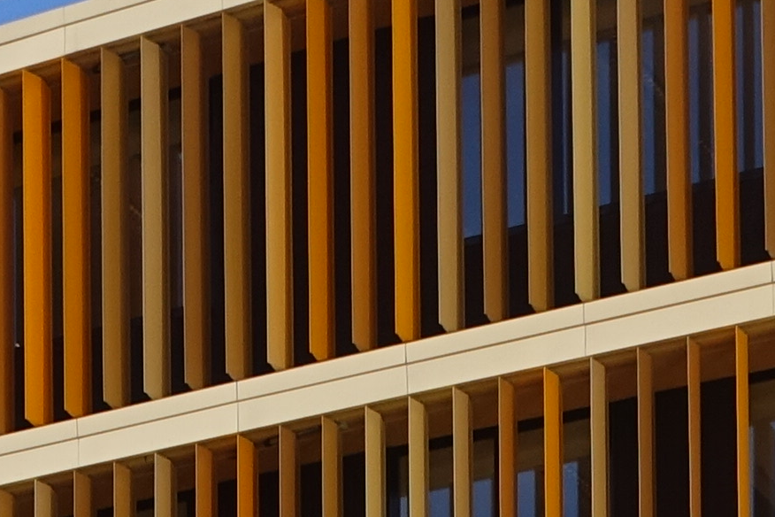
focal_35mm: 150
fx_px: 3229
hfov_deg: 13.7
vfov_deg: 7.8
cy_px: 1580
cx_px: 238
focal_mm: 8.9
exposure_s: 1/640
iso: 100
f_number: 4
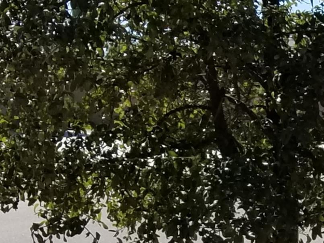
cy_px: 453
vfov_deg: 13.5
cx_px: 604
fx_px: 908
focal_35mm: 97
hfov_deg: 16.5
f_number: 1.7
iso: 50
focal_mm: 4.25
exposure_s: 1/2725
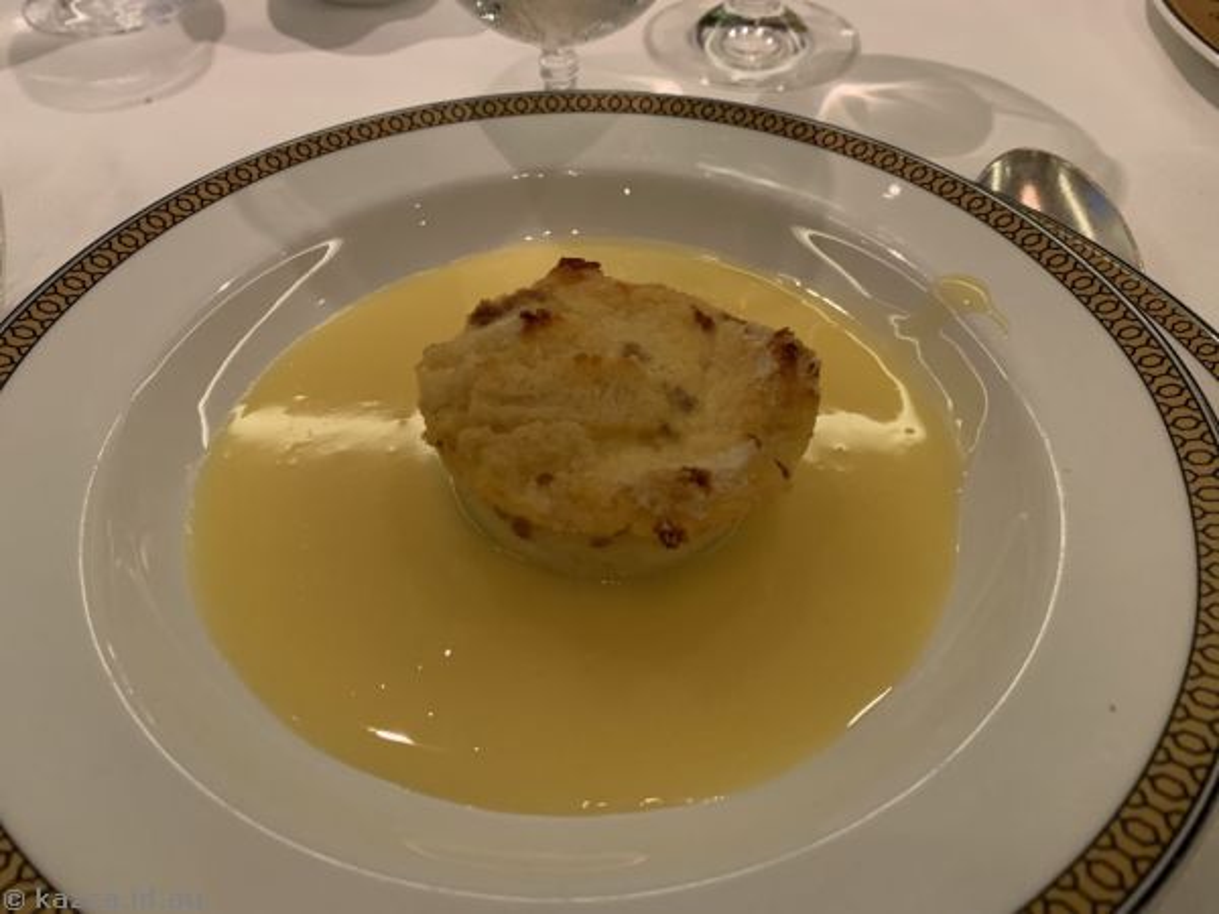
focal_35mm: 26
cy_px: 457
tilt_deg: -46.5
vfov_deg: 53.1
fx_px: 916
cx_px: 610
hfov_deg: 67.3
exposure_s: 1/40
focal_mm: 4.25
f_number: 1.8
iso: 320
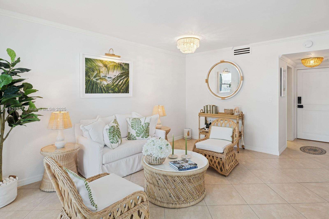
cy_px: 110
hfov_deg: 84.0
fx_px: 183
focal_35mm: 20
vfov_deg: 61.9
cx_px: 164
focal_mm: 20
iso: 200
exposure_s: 1/5
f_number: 10
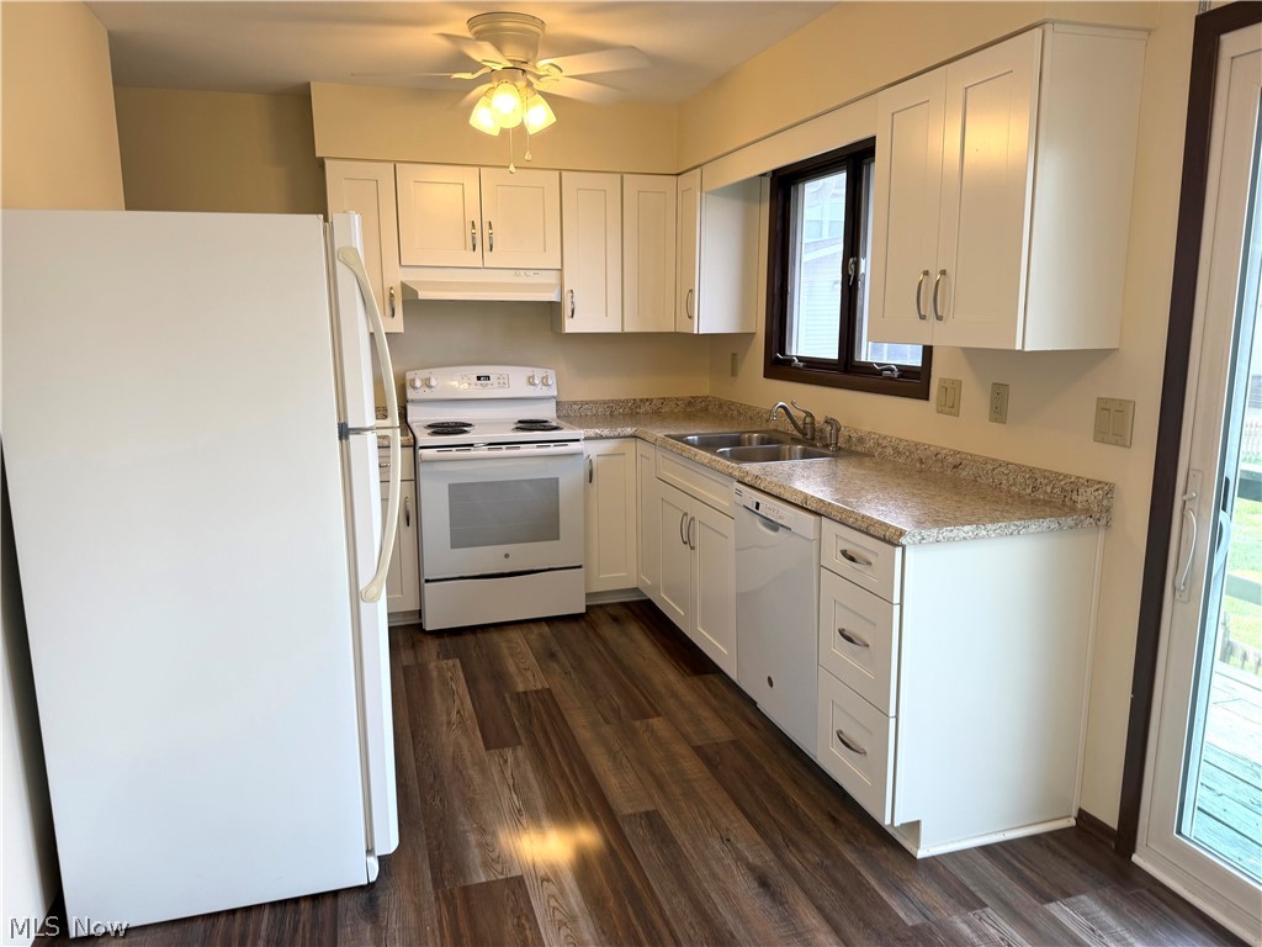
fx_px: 875
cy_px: 474
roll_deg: +0.5
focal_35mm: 24
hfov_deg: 71.6
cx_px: 631
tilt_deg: -10.4
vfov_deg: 56.8
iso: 64
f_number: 1.78
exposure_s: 1/120
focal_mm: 6.76
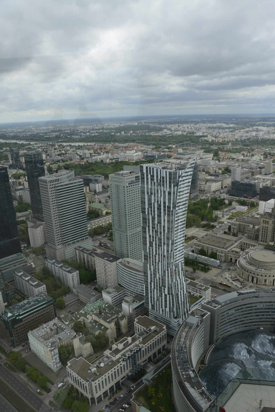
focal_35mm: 27
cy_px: 231
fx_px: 309
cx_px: 148
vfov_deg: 67.1
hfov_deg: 47.9
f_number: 5.6
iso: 560
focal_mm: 24
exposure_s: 1/1600
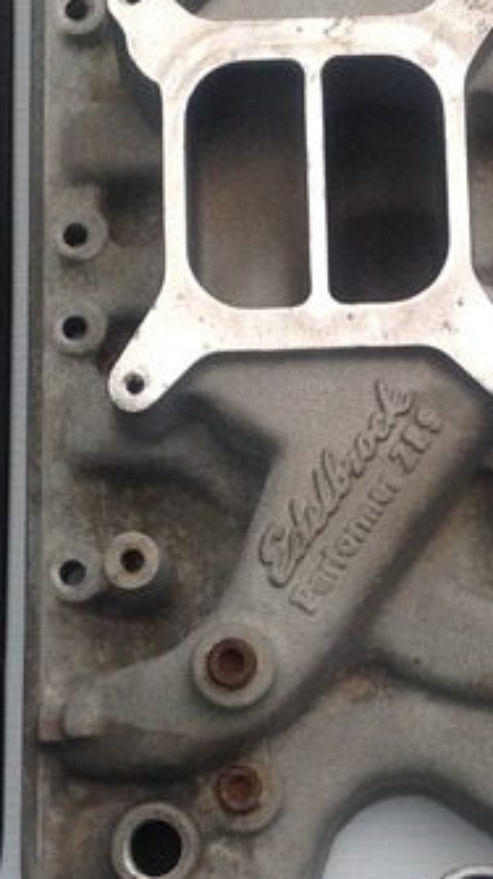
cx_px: 367
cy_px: 357
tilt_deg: -68.5
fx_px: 2119
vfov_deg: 23.4
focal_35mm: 91
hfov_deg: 13.2
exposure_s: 1/120
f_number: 2.4
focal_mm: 4.28
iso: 64
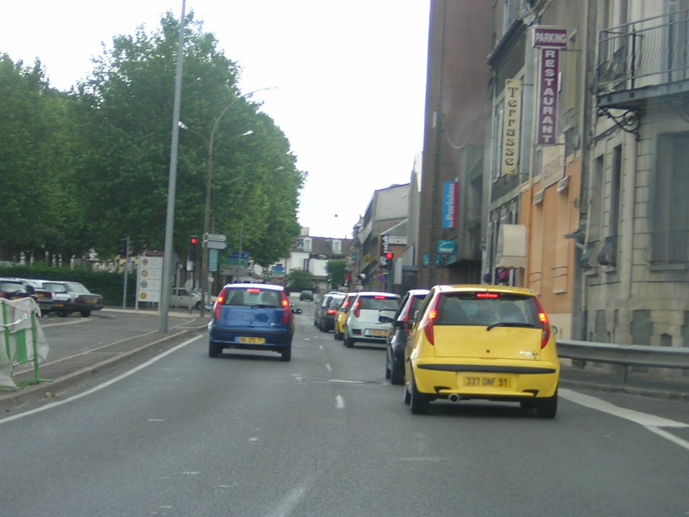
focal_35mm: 108
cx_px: 344
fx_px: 2150
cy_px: 258
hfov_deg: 18.2
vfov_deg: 13.7
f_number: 4.7
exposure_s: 1/97.2
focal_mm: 14.1
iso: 100
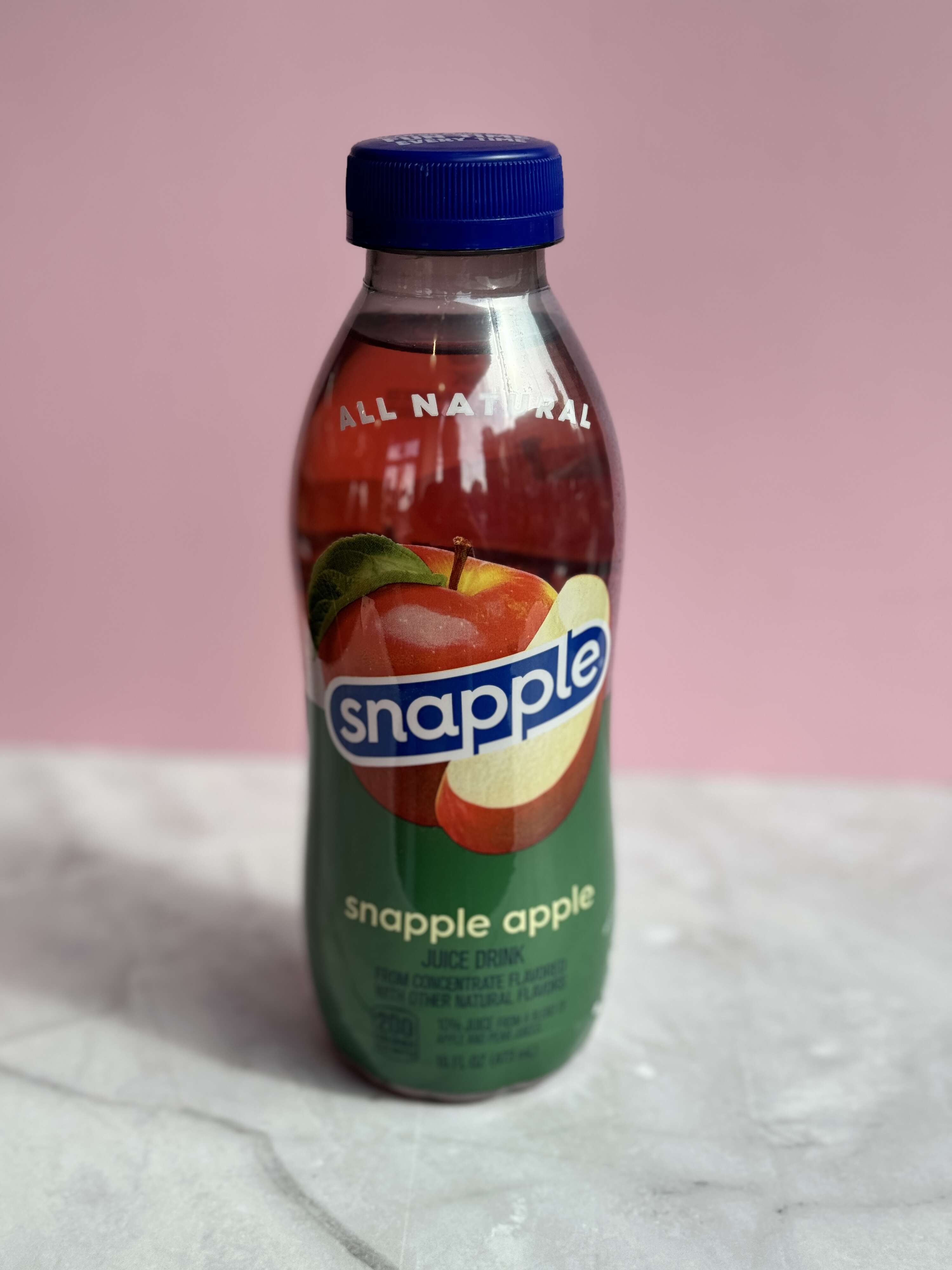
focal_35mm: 48
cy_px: 635
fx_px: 1760
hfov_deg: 30.3
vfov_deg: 39.7
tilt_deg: -21.8
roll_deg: +0.8
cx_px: 476
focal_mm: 6.76
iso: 64
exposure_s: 1/1524
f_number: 1.78
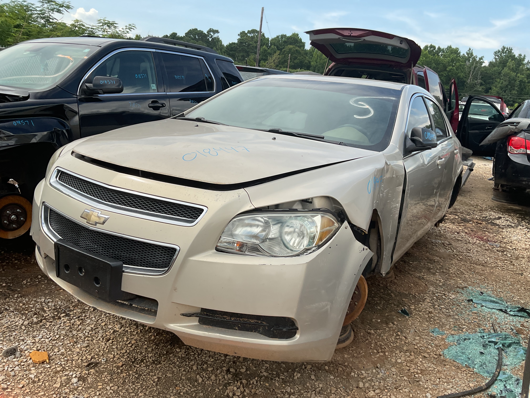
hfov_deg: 61.7
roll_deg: -4.7
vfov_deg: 48.2
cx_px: 265
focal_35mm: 29
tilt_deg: -14.1
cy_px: 199
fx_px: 444
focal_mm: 3
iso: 16
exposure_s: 1/1098
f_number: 1.8
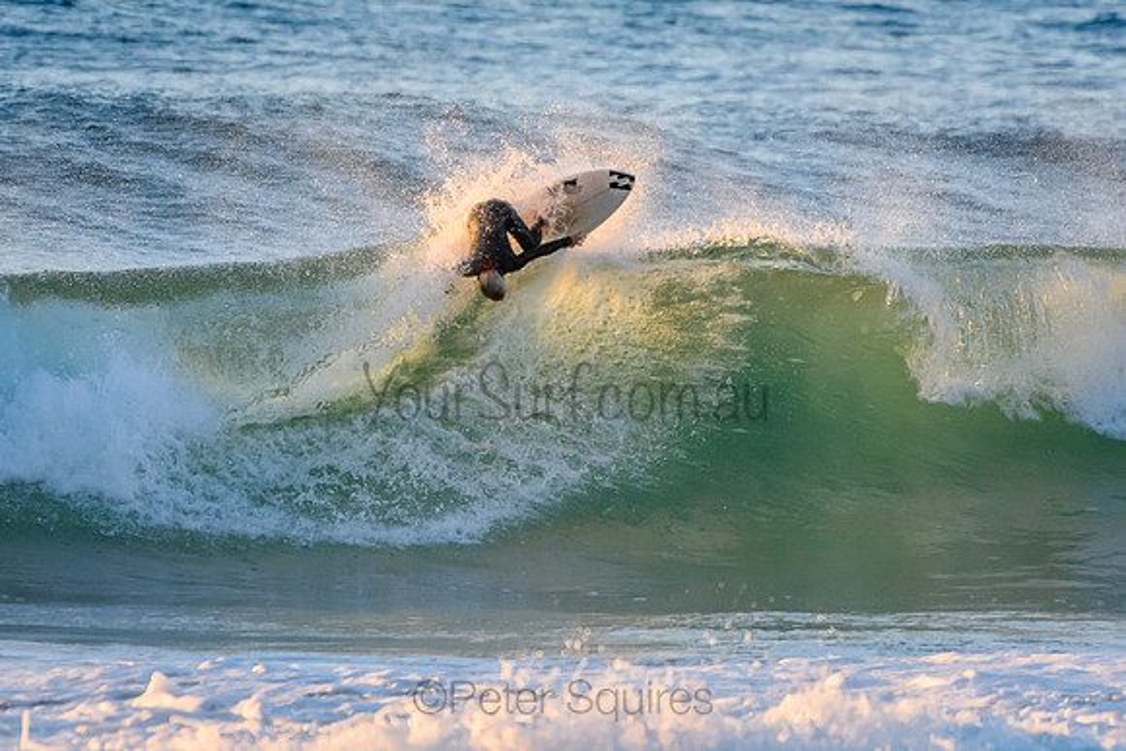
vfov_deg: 1.8
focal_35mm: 750
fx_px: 23463
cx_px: 563
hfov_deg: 2.7
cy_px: 376
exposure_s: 1/1600
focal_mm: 500
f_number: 5.6
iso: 1800
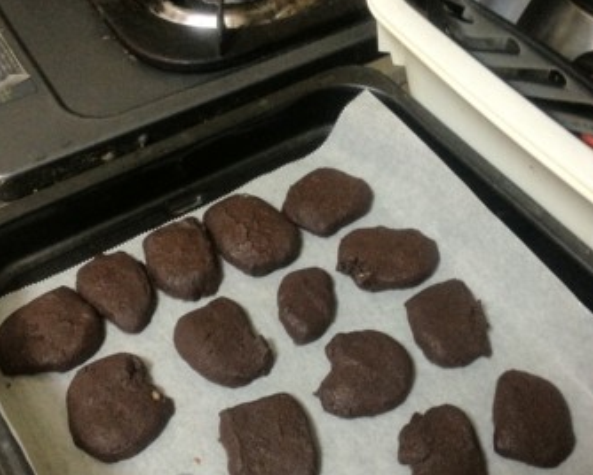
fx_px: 808
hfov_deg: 40.3
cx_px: 295
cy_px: 282
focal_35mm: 46
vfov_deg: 32.7
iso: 400
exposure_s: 1/17
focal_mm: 4.28
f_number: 2.4
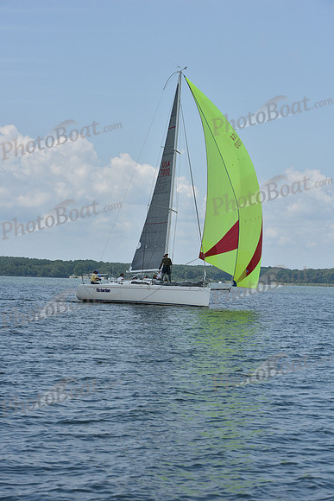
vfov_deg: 19.5
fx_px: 1460
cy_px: 250
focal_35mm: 105
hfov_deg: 13.0
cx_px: 167
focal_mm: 105
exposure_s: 1/1000
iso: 320
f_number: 10
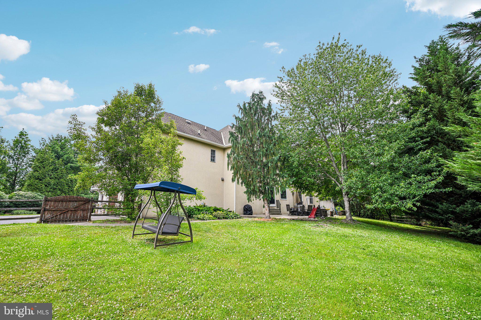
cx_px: 240
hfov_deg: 98.5
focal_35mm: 16
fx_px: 207
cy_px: 160
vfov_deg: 75.5
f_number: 8
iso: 800
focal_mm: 15.5
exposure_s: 1/640
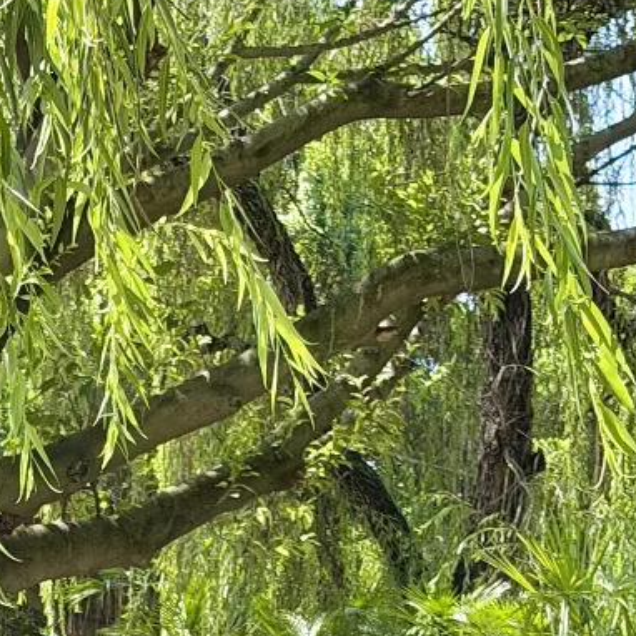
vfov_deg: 10.7
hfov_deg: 10.8
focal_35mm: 160
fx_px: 3326
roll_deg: -0.5
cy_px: 774
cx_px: 10
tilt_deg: +1.4
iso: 64
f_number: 1.78
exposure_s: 1/885
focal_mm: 6.76
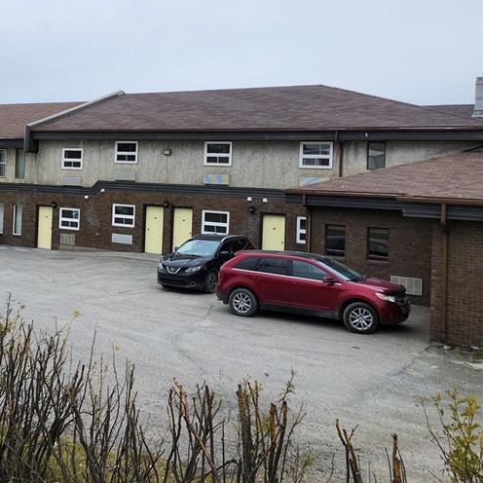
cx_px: 94
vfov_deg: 39.5
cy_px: 158
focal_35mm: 42
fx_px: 663
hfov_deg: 38.5
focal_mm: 5.54
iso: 25
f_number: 1.8
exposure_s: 1/475
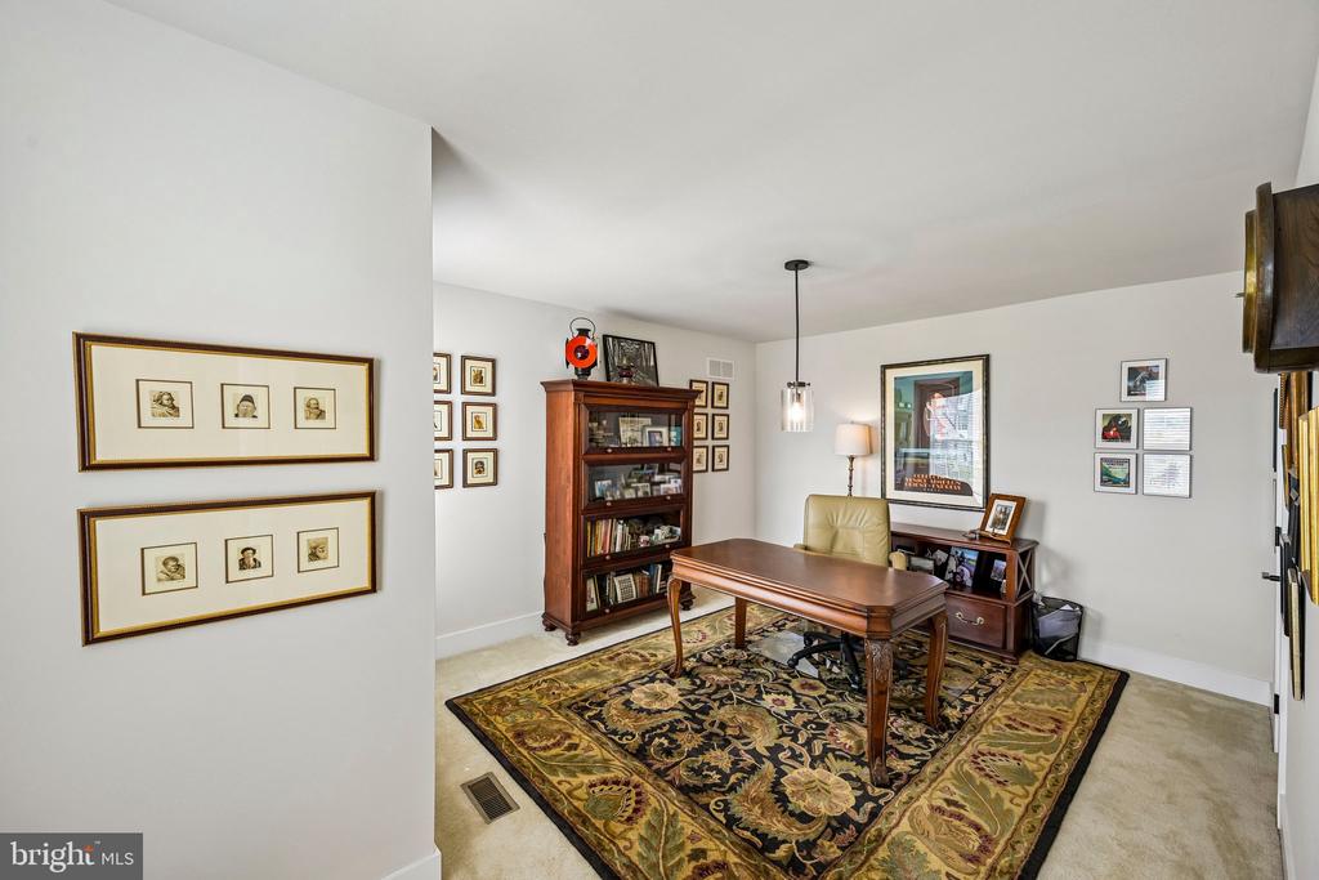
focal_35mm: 14
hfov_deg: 104.2
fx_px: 513
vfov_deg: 81.2
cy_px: 440
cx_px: 660
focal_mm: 14
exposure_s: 1/15
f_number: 8
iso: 220
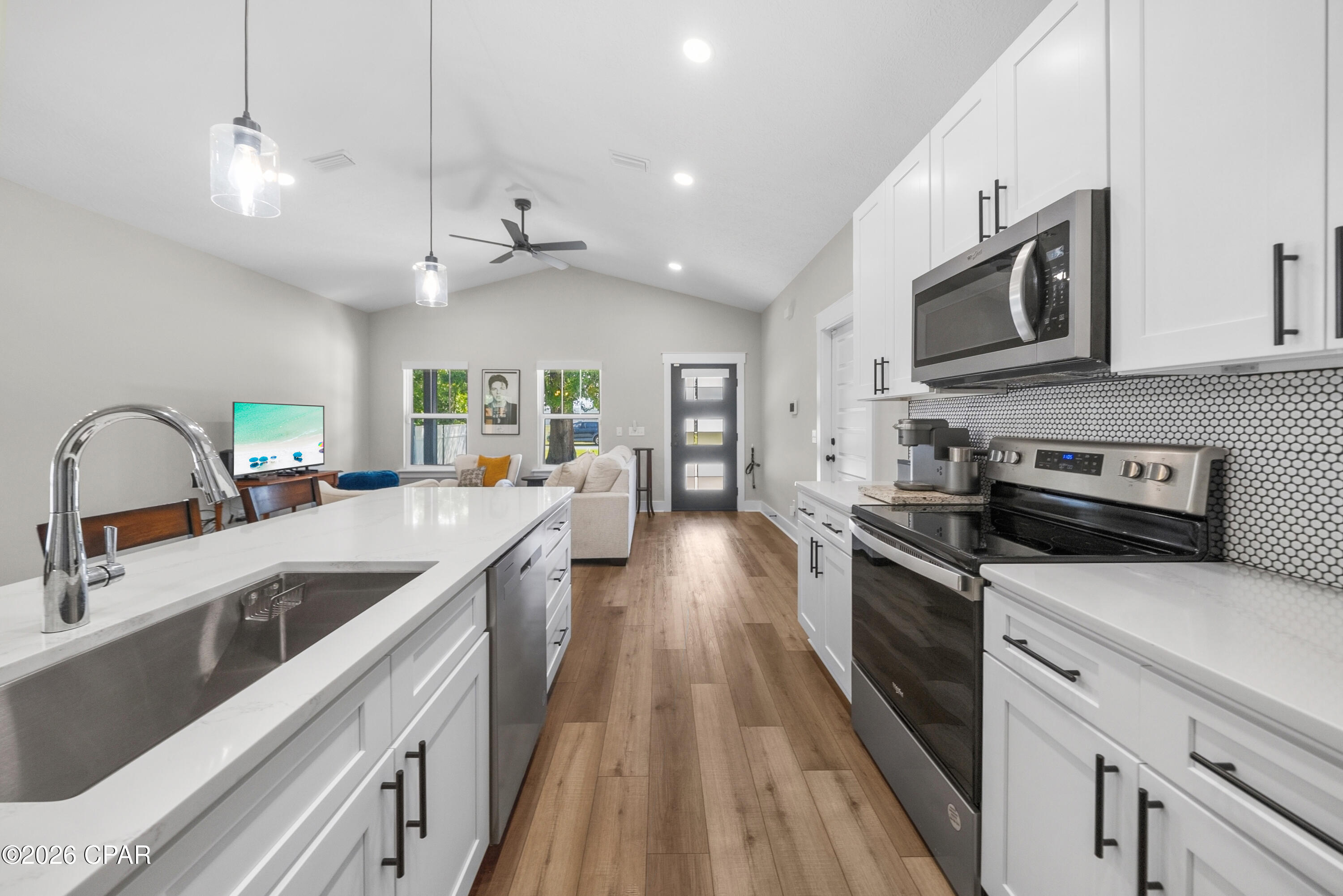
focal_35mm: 12
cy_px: 448
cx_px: 672
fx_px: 448
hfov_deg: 112.6
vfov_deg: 90.1
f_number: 7.1
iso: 400
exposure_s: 1/25
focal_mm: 12
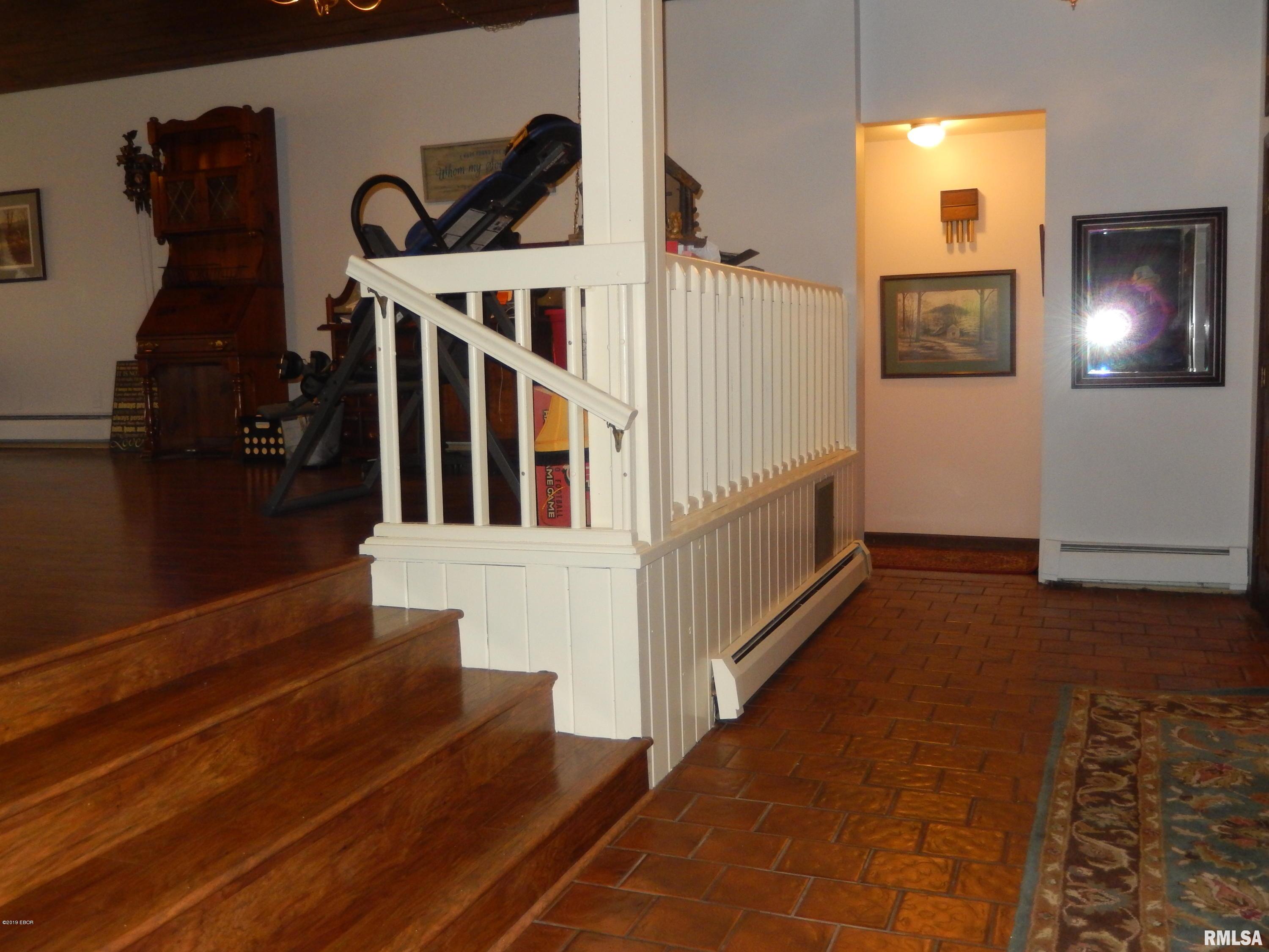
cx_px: 634
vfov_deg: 44.2
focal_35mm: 32
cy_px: 476
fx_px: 1173
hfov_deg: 56.8
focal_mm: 5.7
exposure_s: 1/30
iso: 400
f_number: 3.8
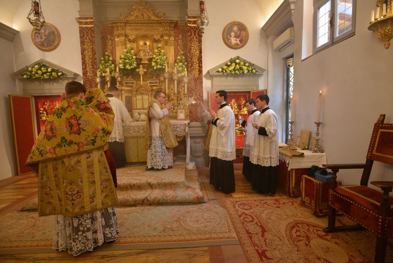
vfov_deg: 70.5
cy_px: 132
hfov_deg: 93.2
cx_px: 196
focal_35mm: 17
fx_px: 186
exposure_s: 1/125
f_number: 5.6
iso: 1600
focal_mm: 17
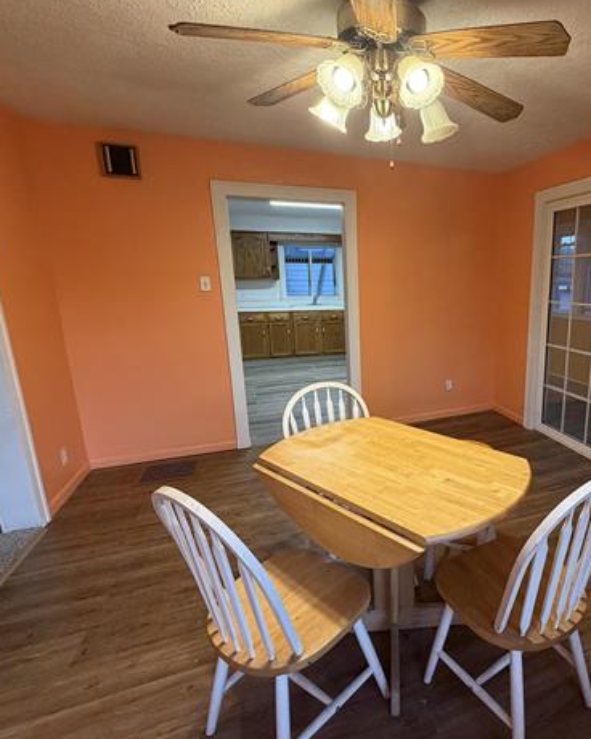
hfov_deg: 67.5
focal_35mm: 19
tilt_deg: -11.6
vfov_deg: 83.3
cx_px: 424
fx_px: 415
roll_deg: +0.2
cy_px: 366
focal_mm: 2.22
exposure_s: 1/60
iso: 320
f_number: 2.2
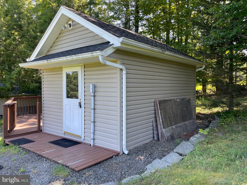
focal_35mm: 26
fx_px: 186
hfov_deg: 67.3
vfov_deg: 53.1
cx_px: 124
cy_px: 92
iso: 32
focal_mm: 4.2
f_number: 1.6
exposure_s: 1/200
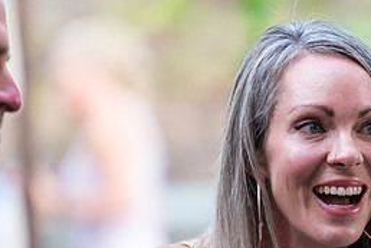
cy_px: 200
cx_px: 326
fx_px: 4627
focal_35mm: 449
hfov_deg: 4.6
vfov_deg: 3.1
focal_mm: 200
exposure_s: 1/160
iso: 800
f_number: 2.8
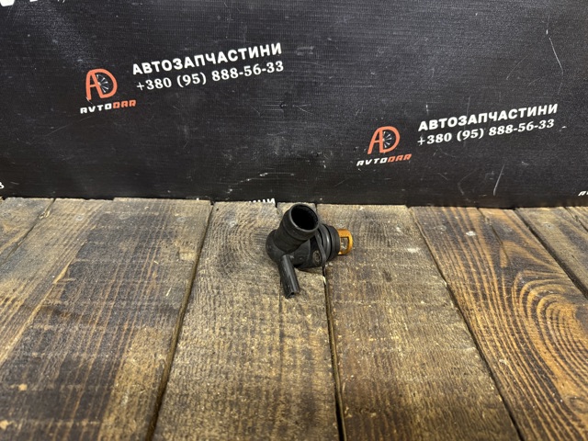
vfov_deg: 56.8
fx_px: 408
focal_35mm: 24
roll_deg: -2.2
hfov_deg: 71.6
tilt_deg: -30.2
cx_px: 294
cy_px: 220
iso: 320
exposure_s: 1/50
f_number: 1.78
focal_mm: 6.76
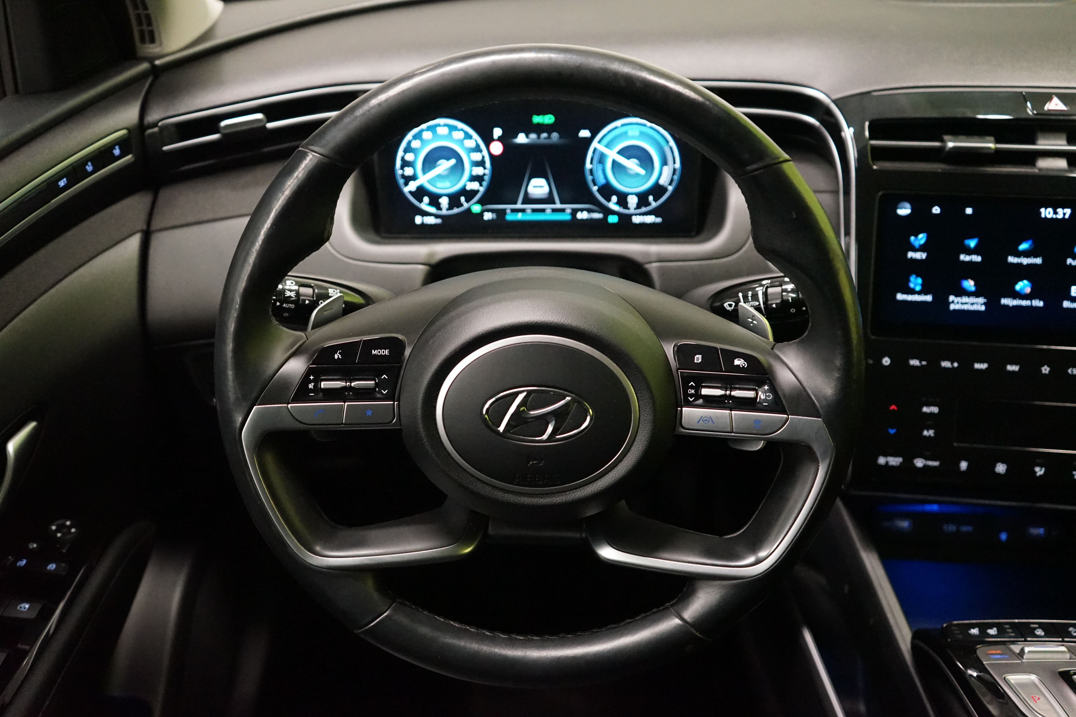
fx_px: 926
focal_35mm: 31
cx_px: 538
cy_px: 358
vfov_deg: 42.3
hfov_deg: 60.3
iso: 6400
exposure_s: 1/50
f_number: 4
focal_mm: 31
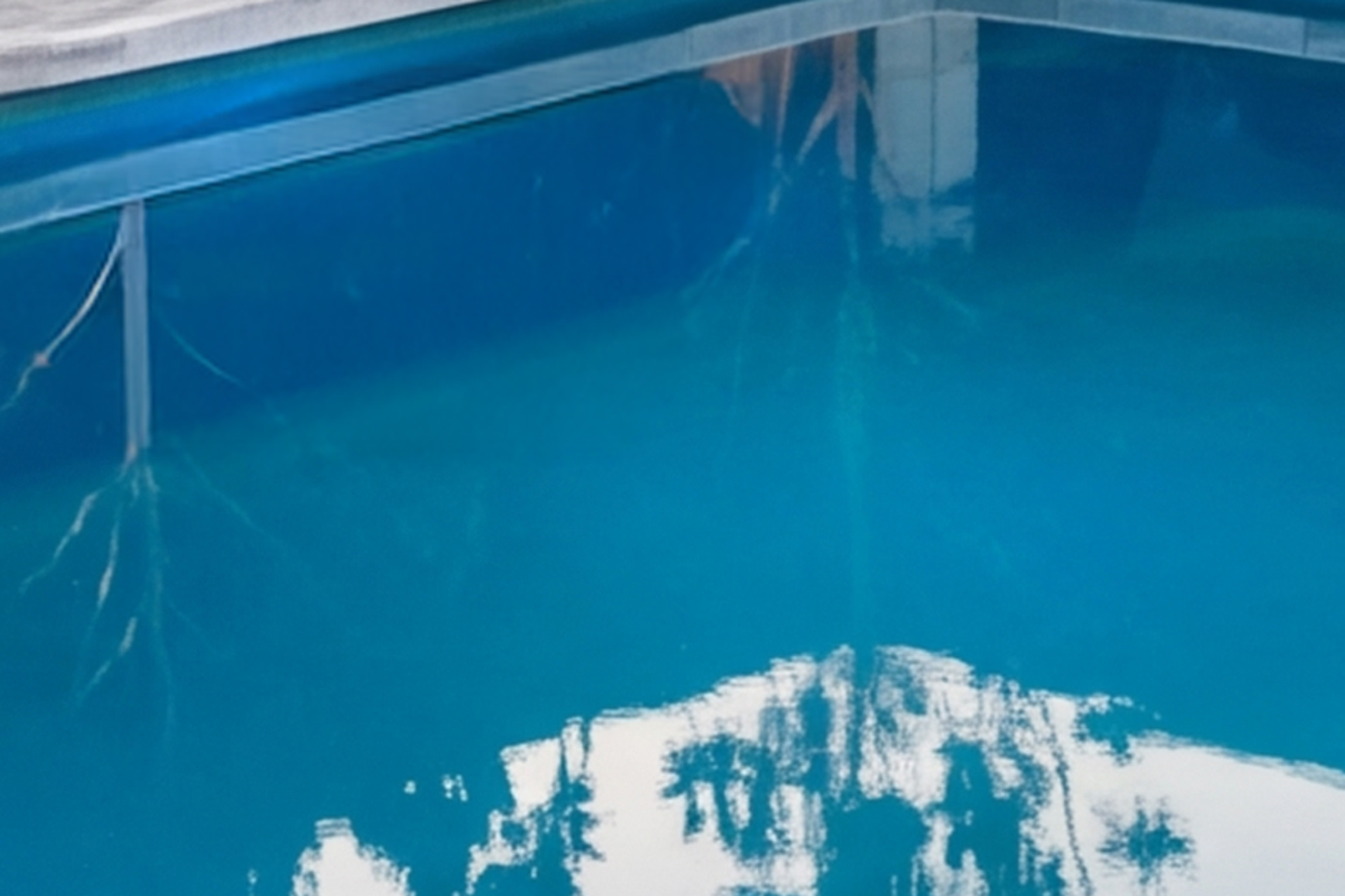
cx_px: -382
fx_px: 4669
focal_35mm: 125
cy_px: -626
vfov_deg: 10.4
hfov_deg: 15.6
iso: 400
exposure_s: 1/13
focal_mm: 17
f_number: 8
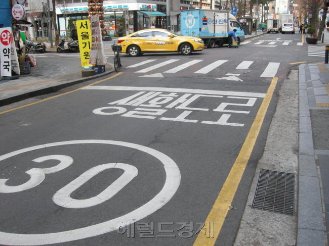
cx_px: 164
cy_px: 123
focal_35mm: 35
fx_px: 333
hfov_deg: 52.6
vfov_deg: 40.7
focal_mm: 7.5
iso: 64
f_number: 3.4
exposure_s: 1/73
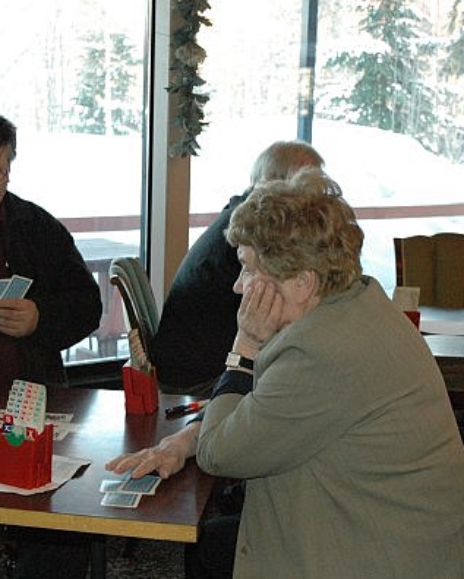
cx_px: 123
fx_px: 990
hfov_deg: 26.1
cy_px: 291
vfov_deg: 32.6
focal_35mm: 58
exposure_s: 1/60
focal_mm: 27
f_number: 5
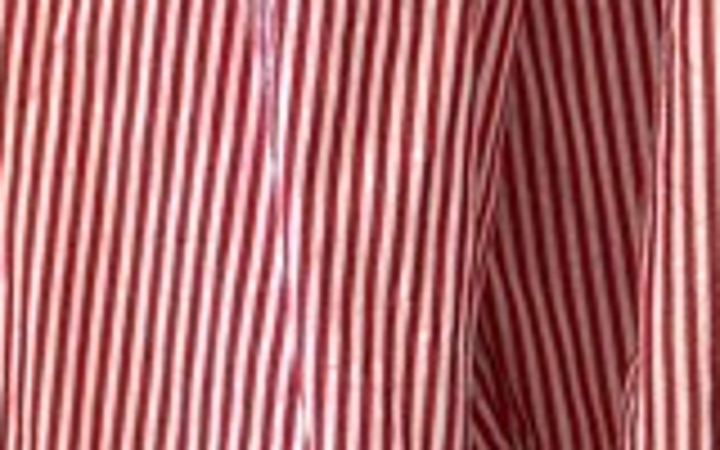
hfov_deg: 12.7
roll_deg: -1.2
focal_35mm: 159
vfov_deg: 8.1
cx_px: -252
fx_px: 3120
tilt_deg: -15.6
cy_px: -216
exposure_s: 1/64
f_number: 1.78
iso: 250
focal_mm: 6.86
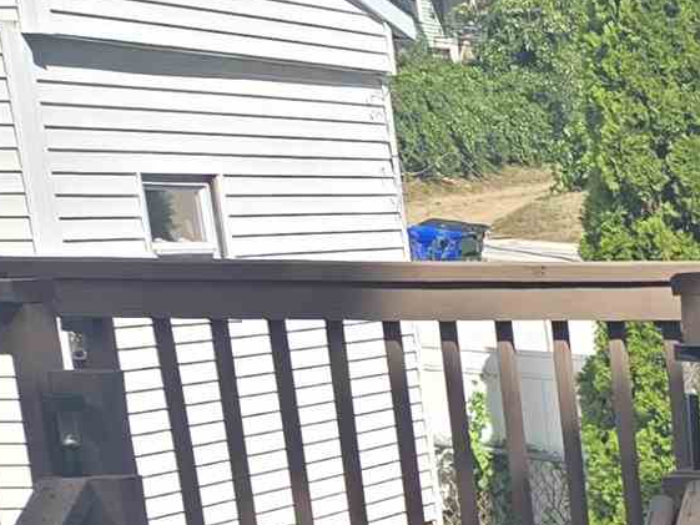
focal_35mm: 126
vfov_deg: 11.1
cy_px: 890
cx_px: 1620
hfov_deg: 12.6
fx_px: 2548
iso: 25
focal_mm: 5.4
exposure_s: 1/1354
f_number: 1.8
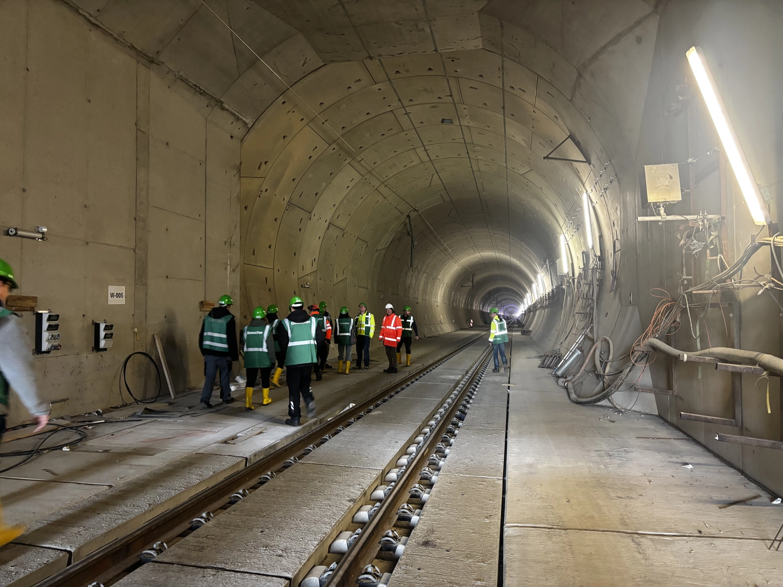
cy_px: 294
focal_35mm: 26
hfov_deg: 67.3
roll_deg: -0.1
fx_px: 588
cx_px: 392
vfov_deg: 53.1
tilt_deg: +1.0
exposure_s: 1/33
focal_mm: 5.96
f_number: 1.6
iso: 500
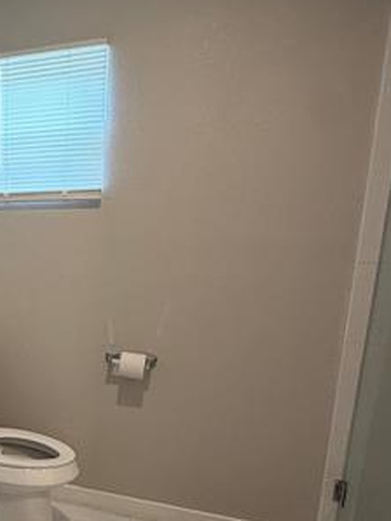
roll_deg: +1.4
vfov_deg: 50.5
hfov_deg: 33.2
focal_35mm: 36
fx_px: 543
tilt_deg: -12.4
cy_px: 343
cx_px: -66
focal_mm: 2.22
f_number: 2.2
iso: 320
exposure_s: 1/120
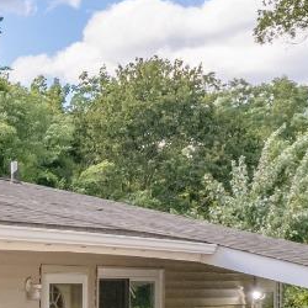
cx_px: -192
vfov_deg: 15.2
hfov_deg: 14.3
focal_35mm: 112
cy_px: 317
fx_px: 1127
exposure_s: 1/350
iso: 100
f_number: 2.8
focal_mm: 8.38
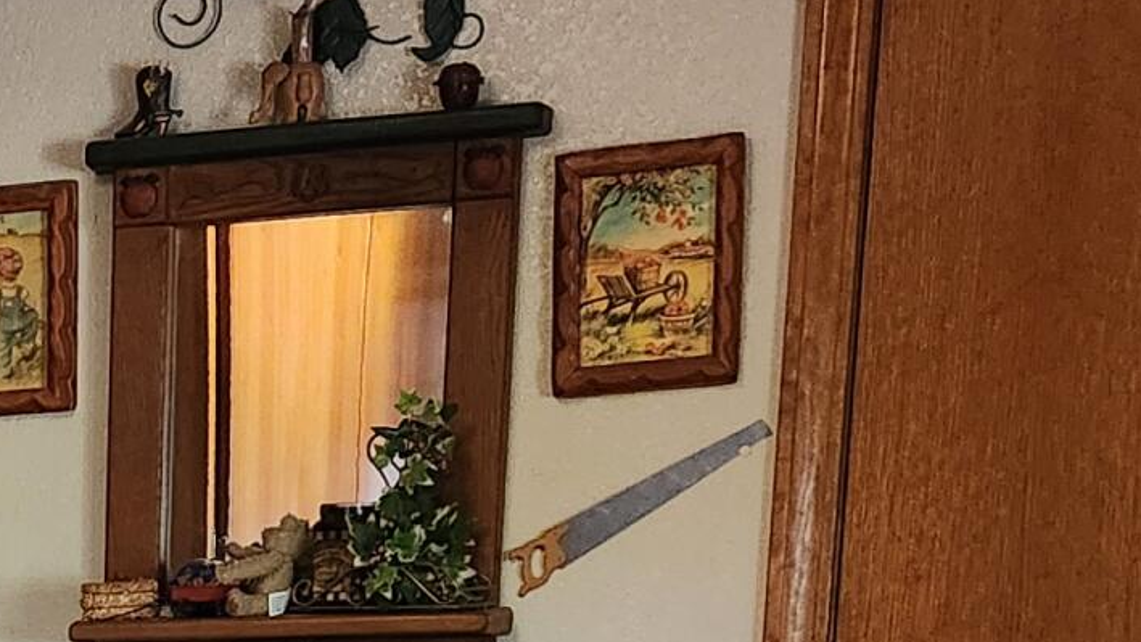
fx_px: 3207
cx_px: -455
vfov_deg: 10.4
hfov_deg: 18.4
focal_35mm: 106
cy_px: 1331
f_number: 1.8
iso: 800
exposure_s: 1/120
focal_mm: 5.4
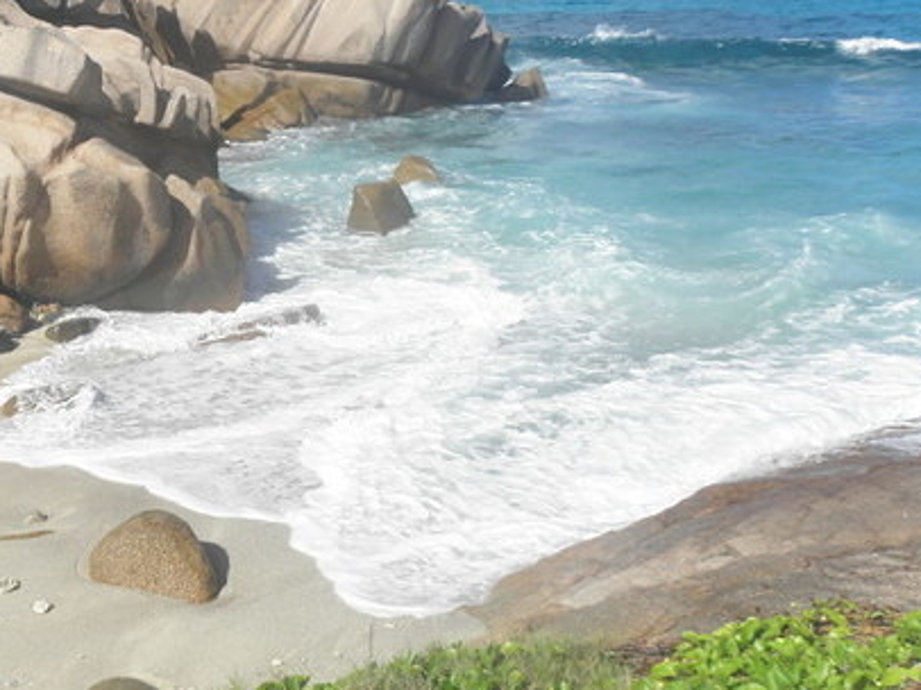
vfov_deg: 35.1
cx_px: 211
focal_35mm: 41
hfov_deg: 44.0
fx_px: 1090
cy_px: 304
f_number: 5.6
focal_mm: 4.6
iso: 64
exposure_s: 1/400
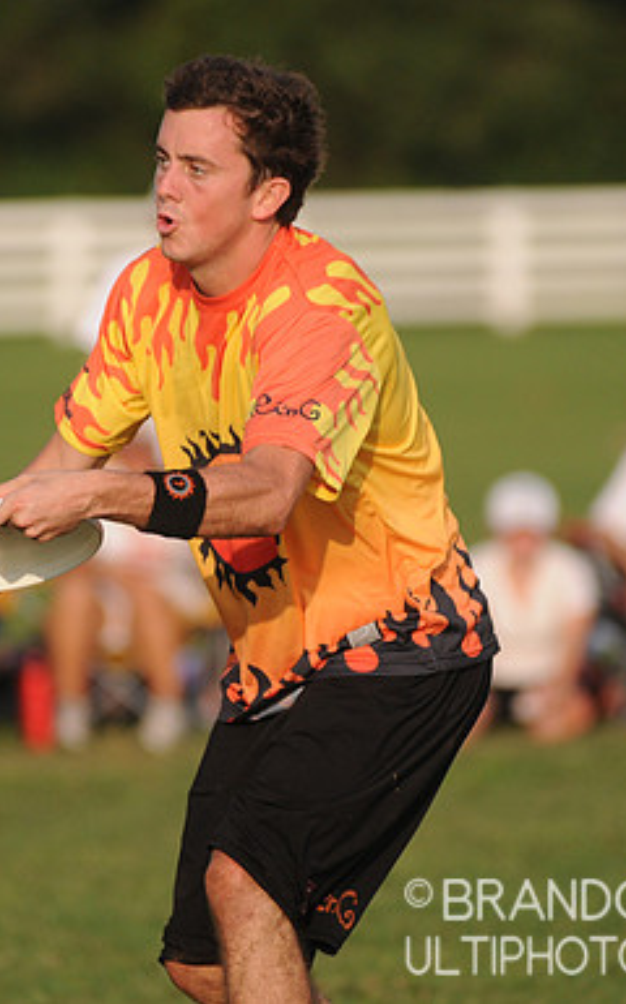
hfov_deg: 2.8
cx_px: 232
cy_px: 502
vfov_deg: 4.6
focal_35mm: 461
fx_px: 12607
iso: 400
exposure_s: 1/5000
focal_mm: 200
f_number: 2.8
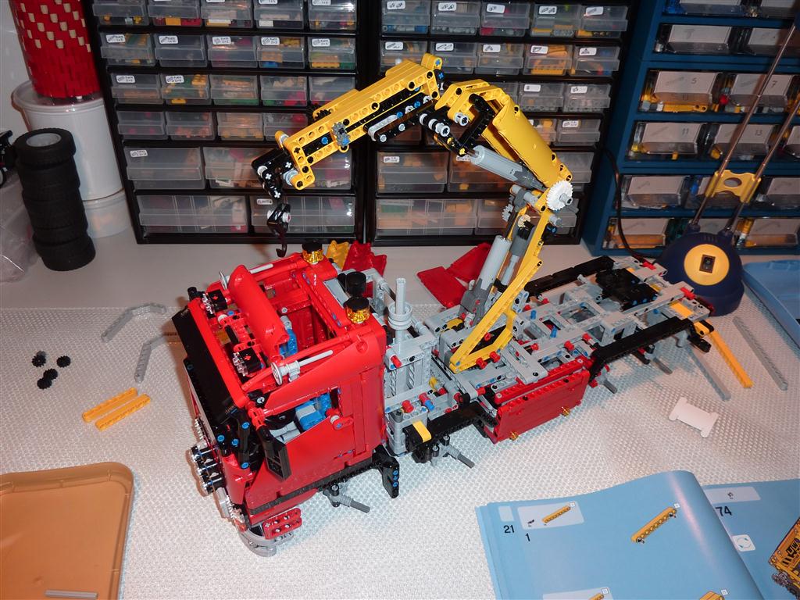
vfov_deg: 51.4
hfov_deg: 65.3
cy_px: 300
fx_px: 624
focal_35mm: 27
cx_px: 400
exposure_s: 1/30
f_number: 3.3
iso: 100
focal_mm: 4.4
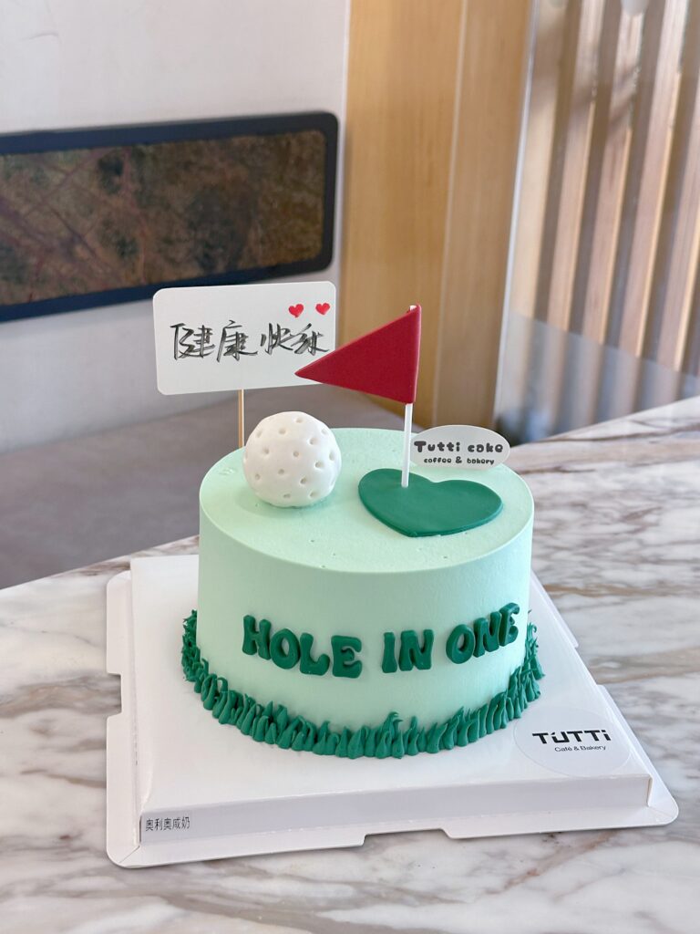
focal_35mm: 48
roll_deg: -2.5
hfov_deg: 30.3
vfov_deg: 39.7
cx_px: 350
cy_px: 467
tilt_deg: -23.7
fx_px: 1294
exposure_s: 1/50
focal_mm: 6.86
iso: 125
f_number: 1.78
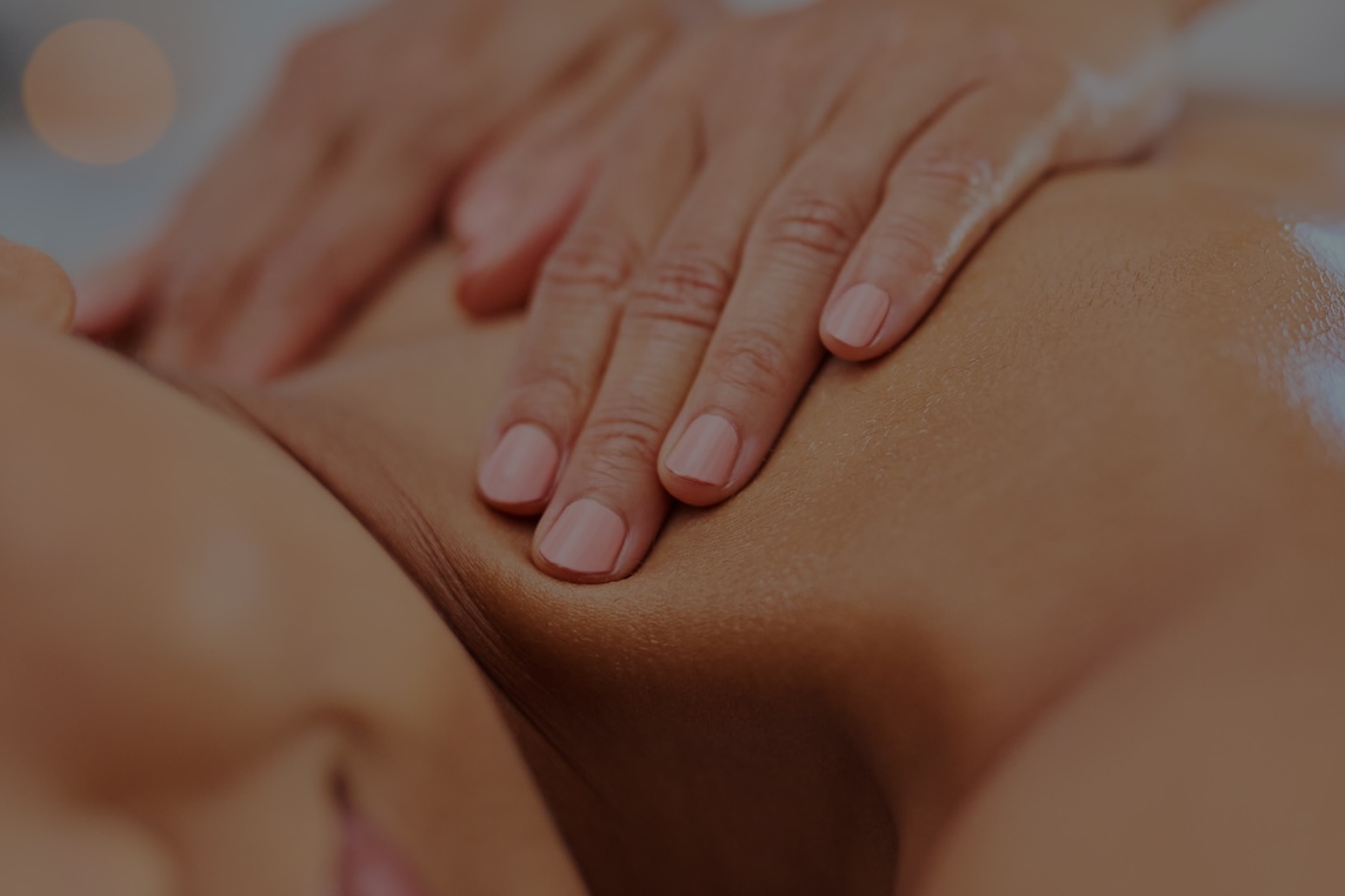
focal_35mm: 84
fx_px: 3138
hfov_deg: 24.0
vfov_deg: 16.3
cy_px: 431
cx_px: 948
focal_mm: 50
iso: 320
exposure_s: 1/320
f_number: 2
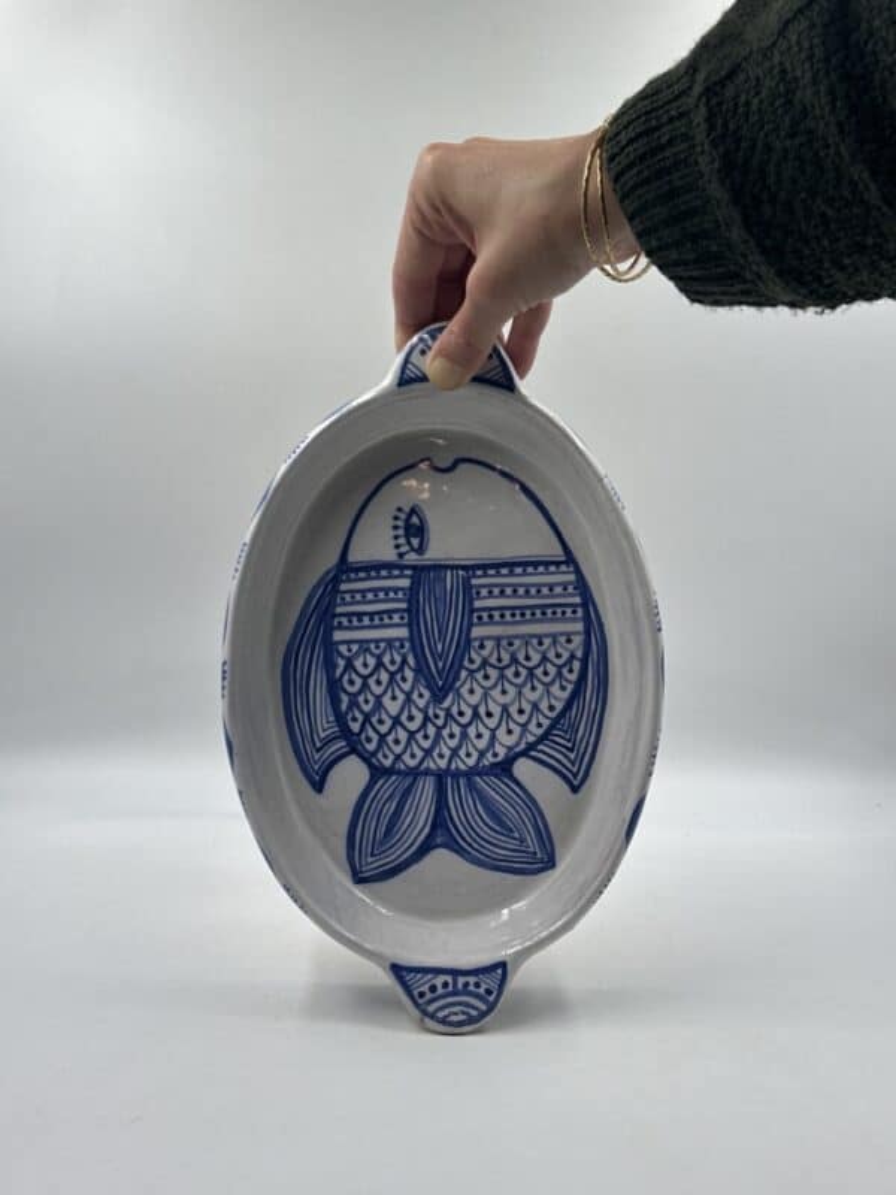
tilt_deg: -11.7
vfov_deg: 39.7
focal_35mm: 48
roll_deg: -2.2
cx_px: 448
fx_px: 1657
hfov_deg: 30.3
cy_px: 598
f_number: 1.78
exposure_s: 1/463
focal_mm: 6.86
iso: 64
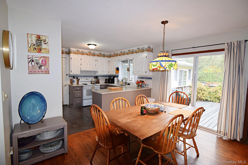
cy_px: 82
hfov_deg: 95.0
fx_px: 114
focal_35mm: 16
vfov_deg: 72.1
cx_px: 124
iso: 800
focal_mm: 11
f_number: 5
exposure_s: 1/100
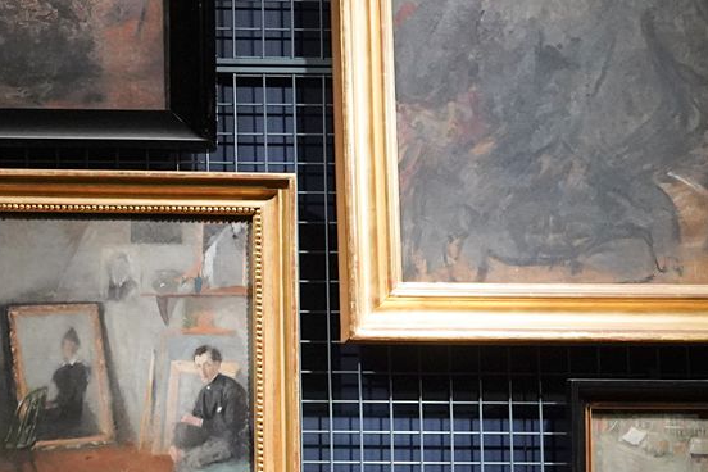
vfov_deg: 15.7
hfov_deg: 22.0
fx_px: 1711
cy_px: 332
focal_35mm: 87
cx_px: -96
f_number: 2.8
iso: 3200
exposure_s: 1/80
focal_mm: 24
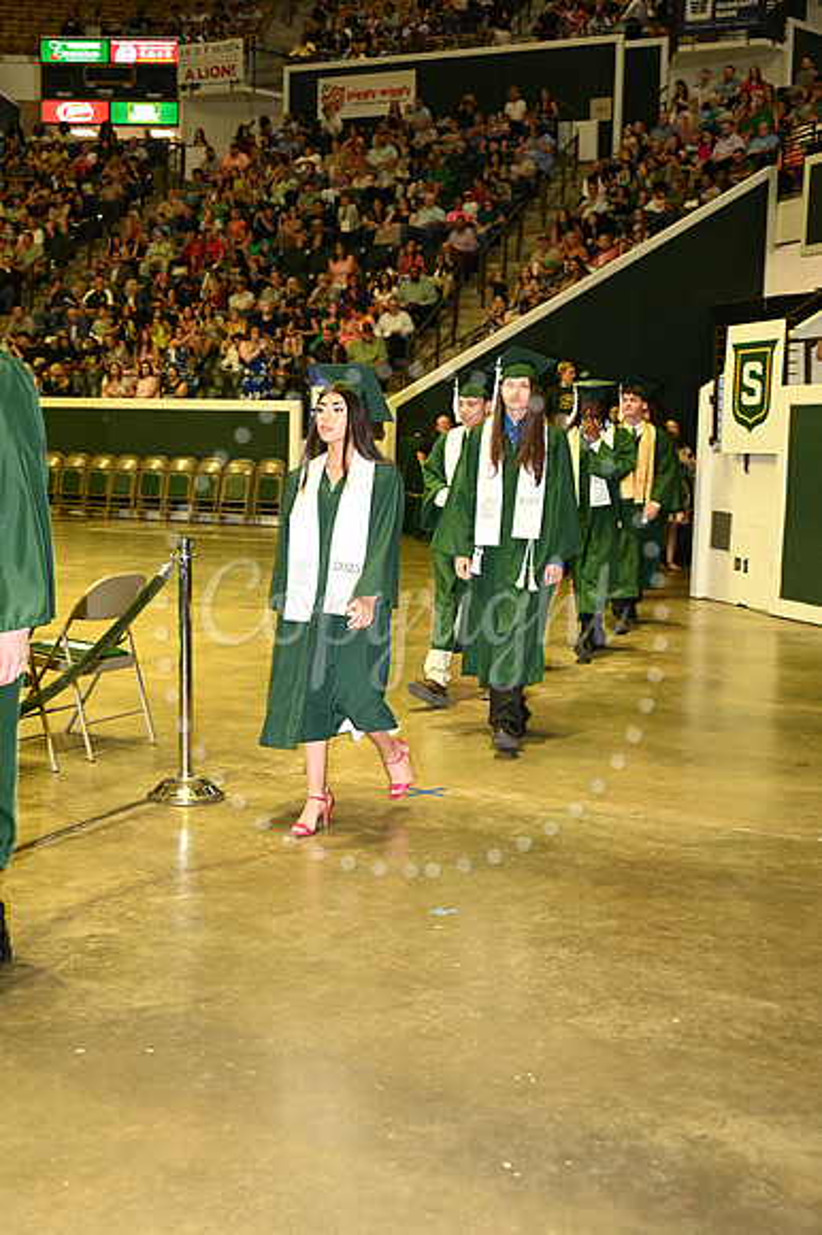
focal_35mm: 43
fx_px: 1474
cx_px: 411
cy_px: 618
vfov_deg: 45.5
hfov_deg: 31.2
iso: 1600
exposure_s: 1/60
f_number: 5.6
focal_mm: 43
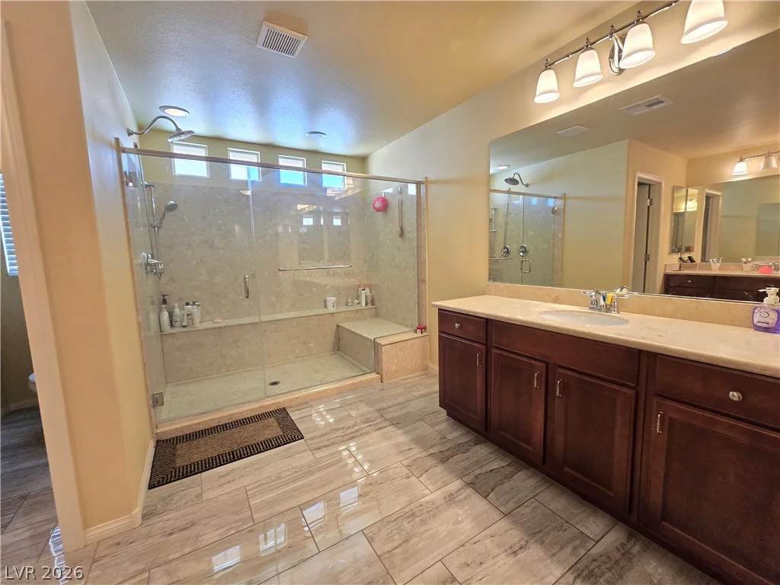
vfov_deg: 89.9
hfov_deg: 106.2
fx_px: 293
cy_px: 292
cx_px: 390
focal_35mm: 13
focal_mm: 2.2
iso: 320
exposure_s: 1/60
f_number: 2.2
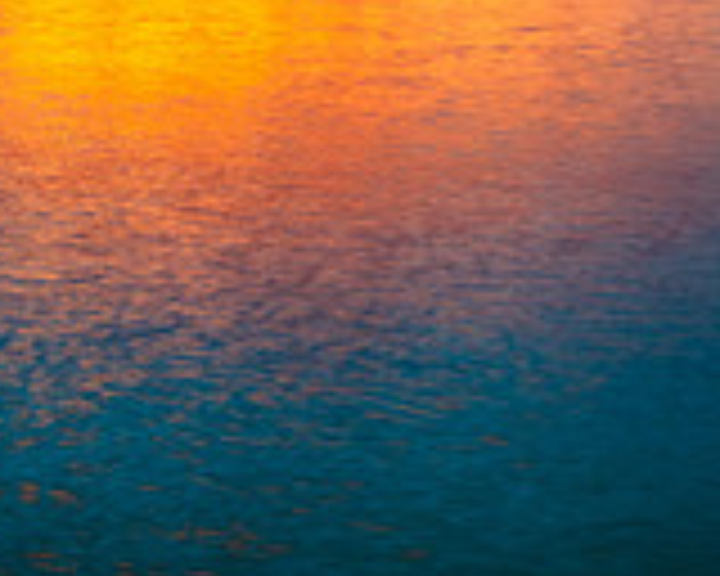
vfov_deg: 15.8
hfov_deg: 19.8
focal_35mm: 95
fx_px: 2024
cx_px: 626
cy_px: -43
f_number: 9
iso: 80
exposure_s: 2
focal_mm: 28
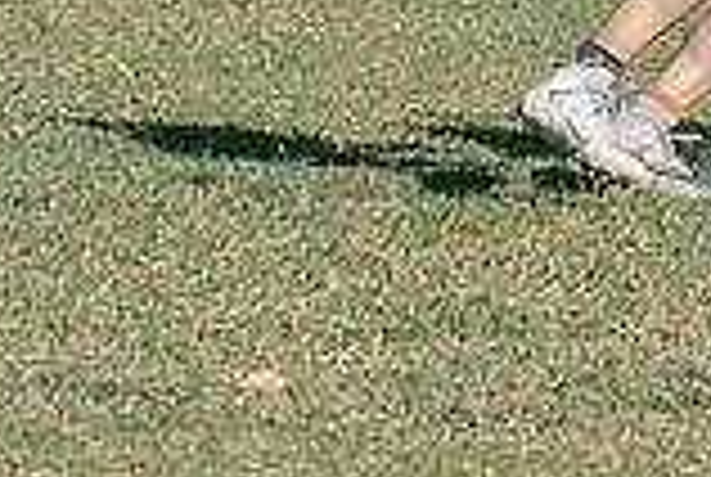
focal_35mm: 888
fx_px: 17571
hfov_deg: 2.3
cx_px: 1044
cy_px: -671
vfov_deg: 1.6
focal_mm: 70
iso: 250
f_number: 5.6
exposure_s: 1/1600
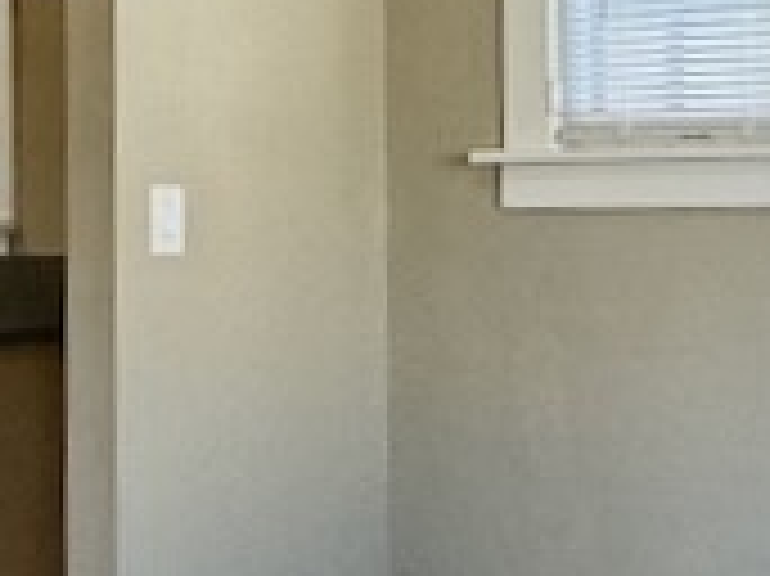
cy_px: 225
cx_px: 468
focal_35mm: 105
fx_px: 2334
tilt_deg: -0.9
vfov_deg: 14.1
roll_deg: -1.4
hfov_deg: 18.7
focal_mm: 2.22
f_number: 2.2
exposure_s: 1/120
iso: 160
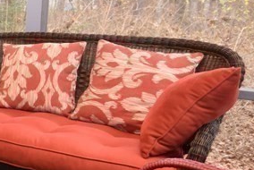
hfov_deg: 27.7
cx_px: -107
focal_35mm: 54
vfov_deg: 25.1
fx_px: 381
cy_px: 85
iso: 800
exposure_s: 1/100
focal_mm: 10
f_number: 5
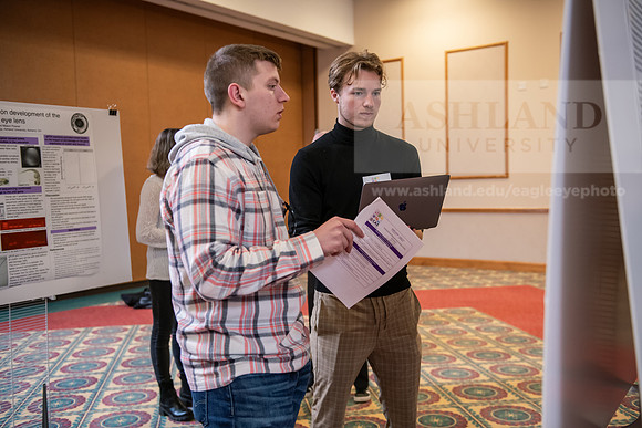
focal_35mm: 38
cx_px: 321
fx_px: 678
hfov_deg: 50.7
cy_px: 214
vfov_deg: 35.1
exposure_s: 1/200
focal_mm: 38
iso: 2000
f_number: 3.2
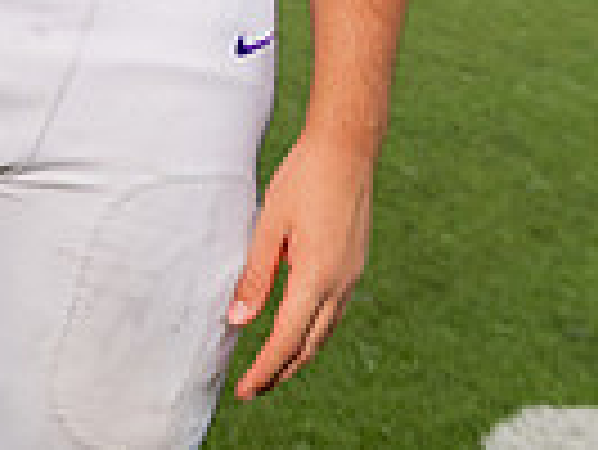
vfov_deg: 11.1
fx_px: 2023
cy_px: -558
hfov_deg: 16.6
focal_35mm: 117
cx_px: 85
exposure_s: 1/500
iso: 200
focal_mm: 36
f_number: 5.6
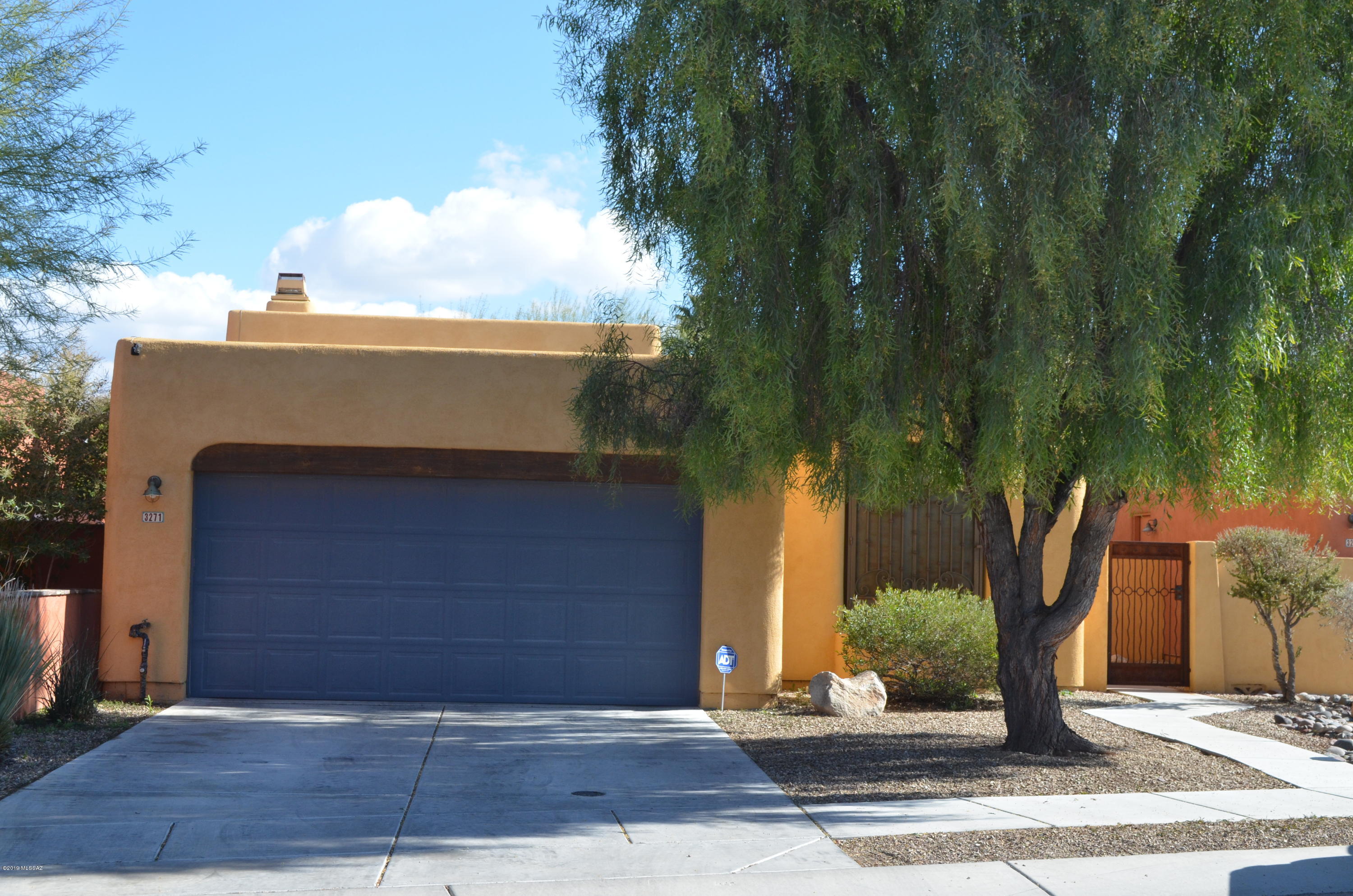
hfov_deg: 41.2
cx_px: 676
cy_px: 448
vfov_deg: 28.0
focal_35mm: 48
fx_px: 1800
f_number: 9
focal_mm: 32
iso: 400
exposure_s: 1/320
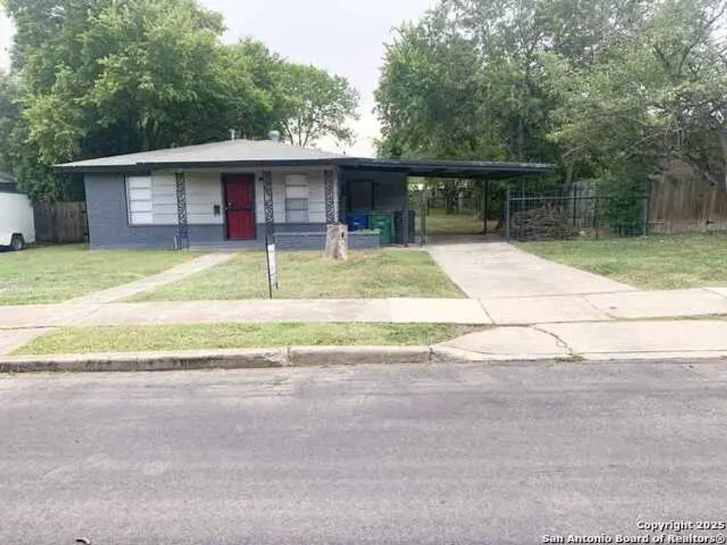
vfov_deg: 53.1
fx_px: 546
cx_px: 364
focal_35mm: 26
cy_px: 272
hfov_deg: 67.3
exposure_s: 1/510
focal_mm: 4.25
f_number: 1.8
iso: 25
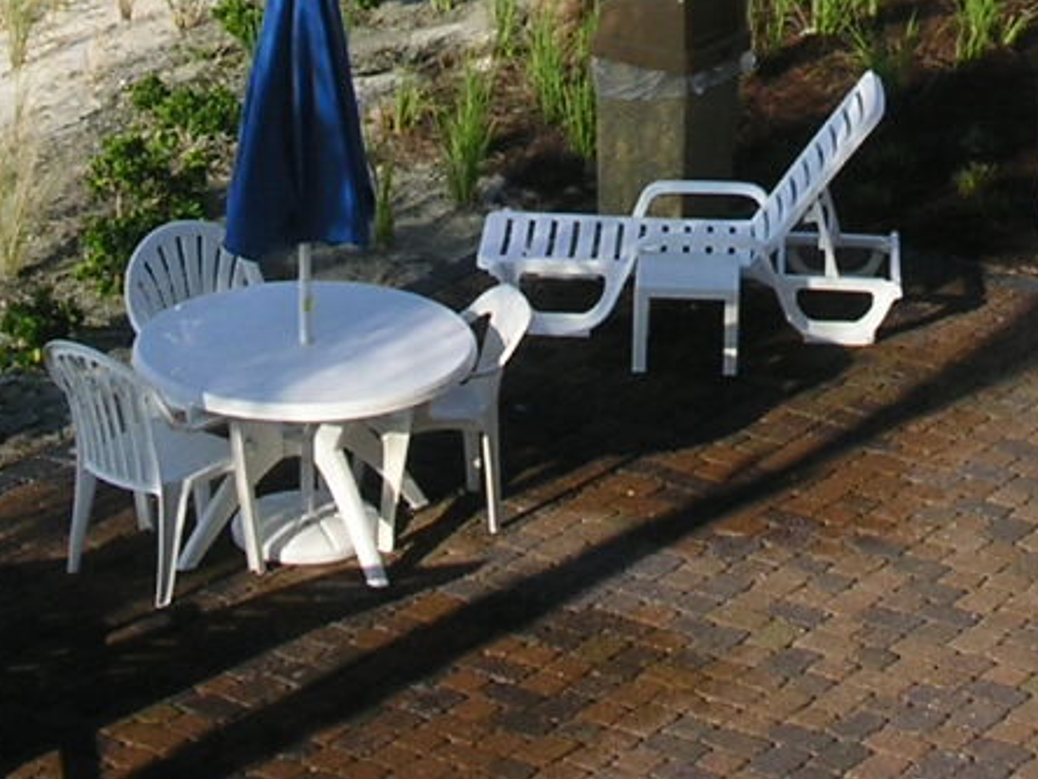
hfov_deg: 14.3
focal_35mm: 137
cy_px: -568
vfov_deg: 10.3
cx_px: 844
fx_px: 4108
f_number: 5.6
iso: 100
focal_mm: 7.8
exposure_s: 1/350
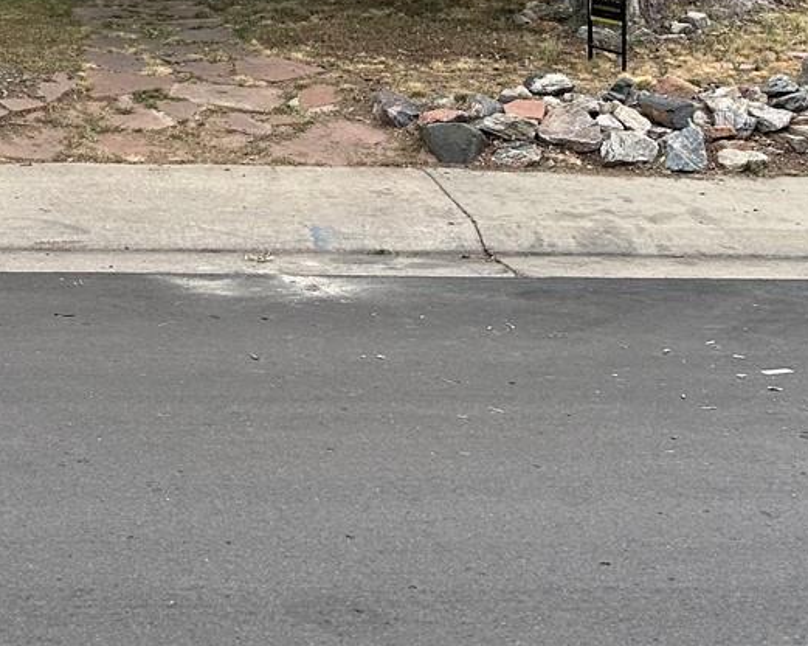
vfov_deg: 19.6
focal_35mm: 72
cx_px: 71
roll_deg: +0.6
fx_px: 1720
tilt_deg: +2.0
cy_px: -183
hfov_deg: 25.6
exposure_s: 1/1083
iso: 80
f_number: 1.78
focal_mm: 6.86
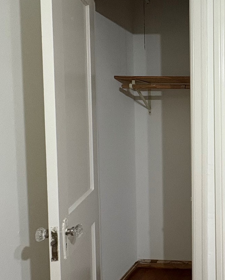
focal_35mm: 34
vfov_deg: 52.8
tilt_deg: -4.9
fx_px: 283
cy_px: 128
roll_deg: -0.1
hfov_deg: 36.5
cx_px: 249
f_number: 2.2
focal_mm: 2.22
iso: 400
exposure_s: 1/60
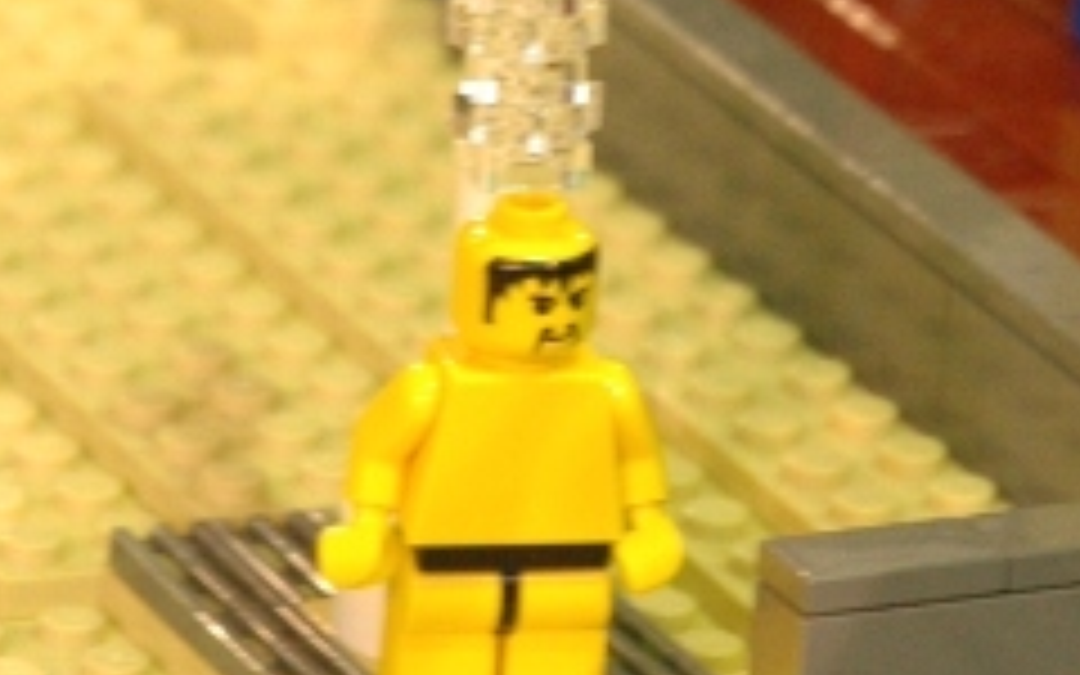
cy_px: 220
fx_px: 13422
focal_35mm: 456
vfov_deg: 2.9
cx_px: 558
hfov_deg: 4.6
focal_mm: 70
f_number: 5
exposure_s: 1/20
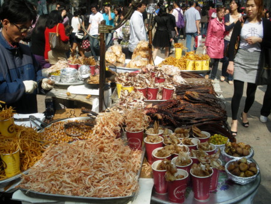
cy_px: 102
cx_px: 136
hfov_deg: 51.3
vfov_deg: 39.7
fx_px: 282
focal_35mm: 36
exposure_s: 1/250
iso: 64
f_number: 5.4
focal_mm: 6.3
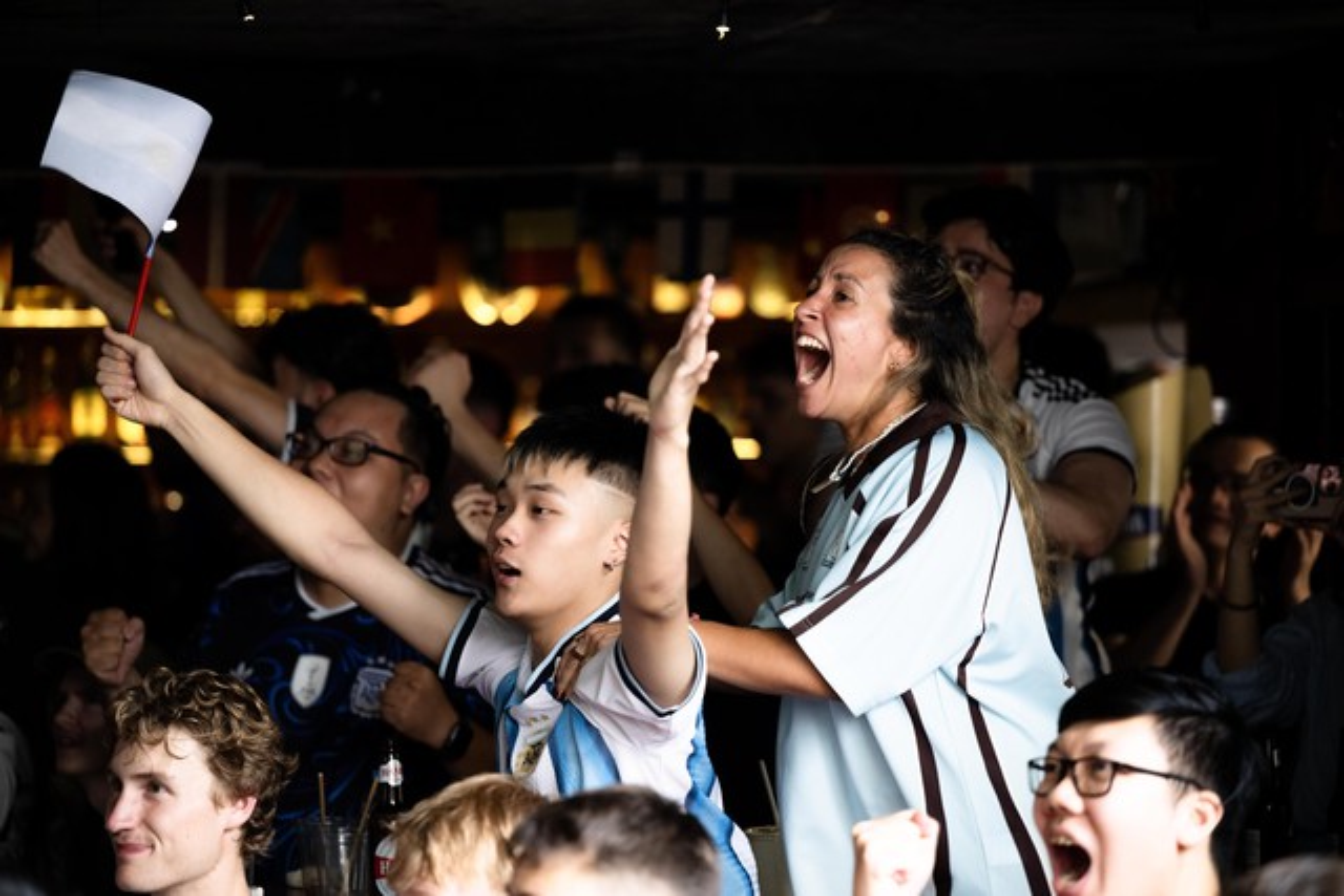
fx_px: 4667
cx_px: 672
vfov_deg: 11.0
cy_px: 448
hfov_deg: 16.4
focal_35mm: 125
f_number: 2.8
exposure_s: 1/320
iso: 2500
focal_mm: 125
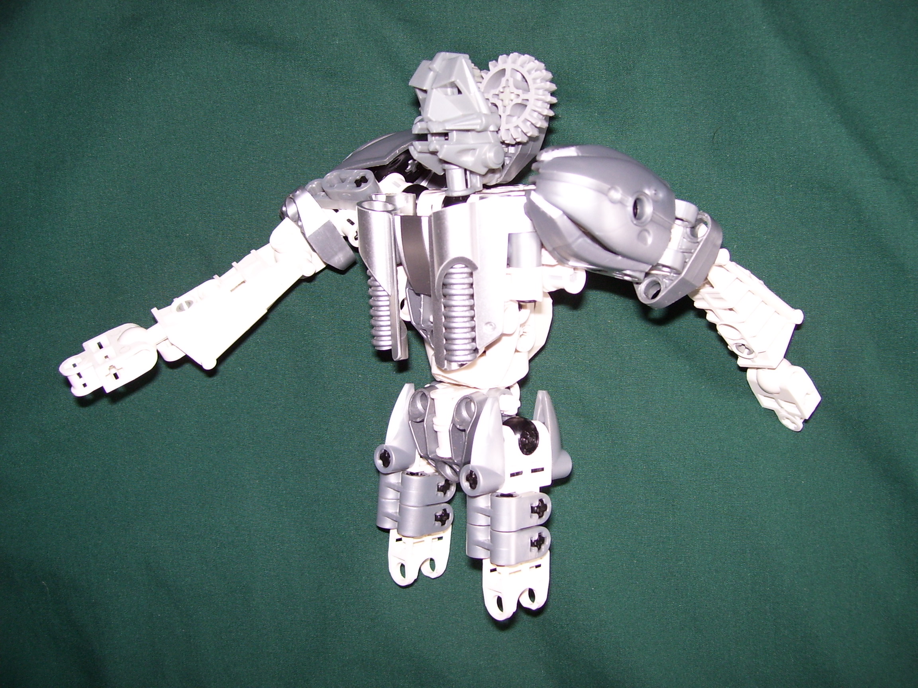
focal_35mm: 36
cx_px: 459
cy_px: 344
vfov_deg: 39.7
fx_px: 955
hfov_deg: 51.4
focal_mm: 6
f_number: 2.7
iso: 80
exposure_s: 1/60
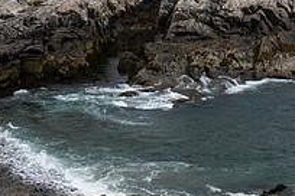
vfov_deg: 12.5
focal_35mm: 108
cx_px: 136
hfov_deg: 18.9
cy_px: 6
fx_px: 885
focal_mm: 38
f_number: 14
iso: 100
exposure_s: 1/60
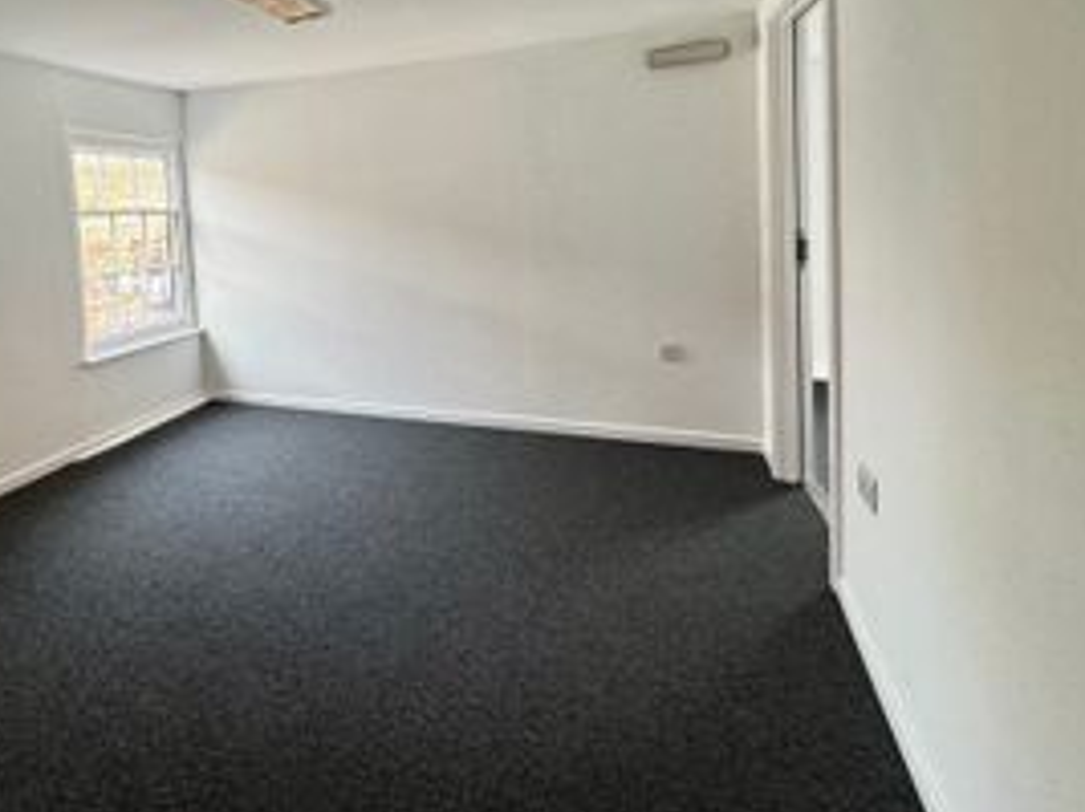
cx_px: 297
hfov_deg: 74.4
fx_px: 658
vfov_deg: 61.4
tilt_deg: -3.3
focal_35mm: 21
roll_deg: +3.4
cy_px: 252
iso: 100
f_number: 2.2
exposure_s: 1/100
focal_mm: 2.22
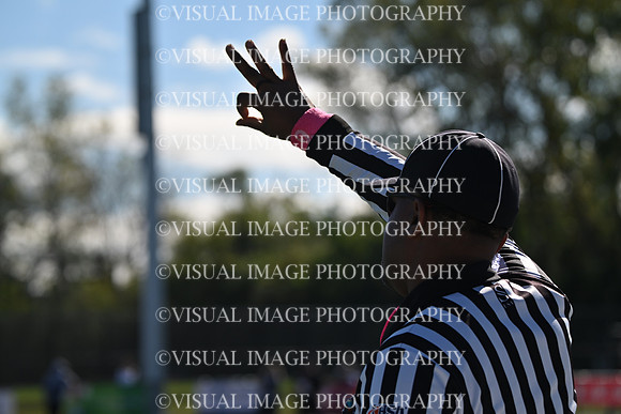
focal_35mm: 210
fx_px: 3623
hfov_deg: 9.8
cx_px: 310
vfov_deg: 6.5
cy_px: 207
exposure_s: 1/1600
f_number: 7.1
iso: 250
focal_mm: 210
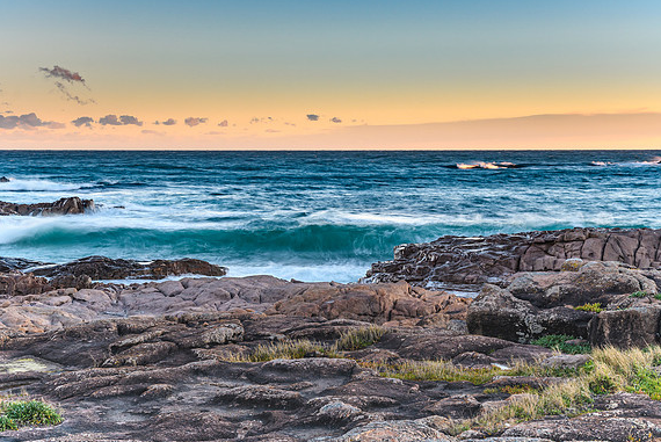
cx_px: 334
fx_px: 1066
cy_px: 220
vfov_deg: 23.4
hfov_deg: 34.5
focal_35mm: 58
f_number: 8
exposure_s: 1/1.25
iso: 100
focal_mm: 38
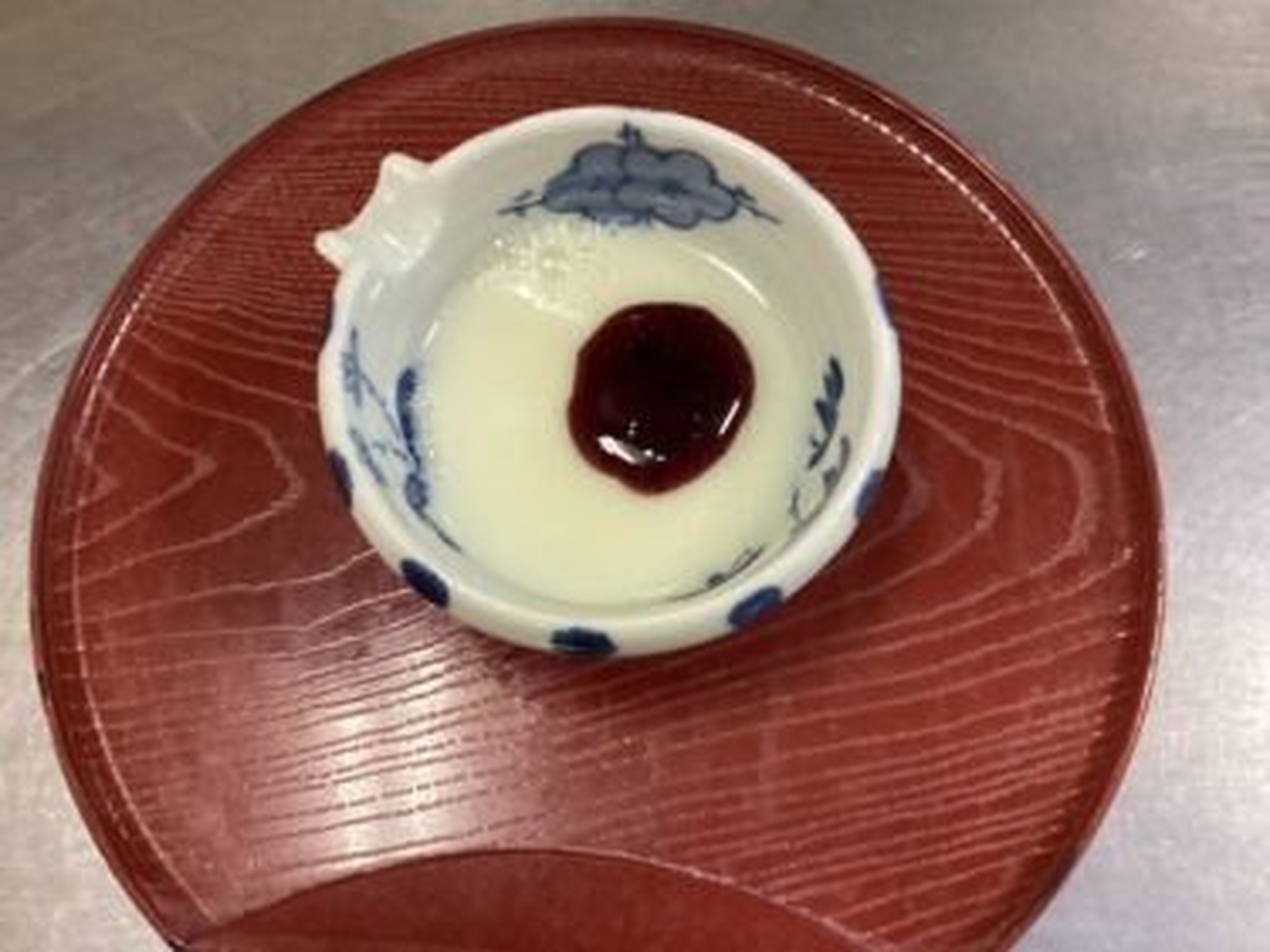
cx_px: 635
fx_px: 1137
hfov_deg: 58.4
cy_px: 476
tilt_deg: -75.7
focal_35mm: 31
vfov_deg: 45.4
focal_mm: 3.3
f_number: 2.4
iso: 320
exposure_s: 1/60
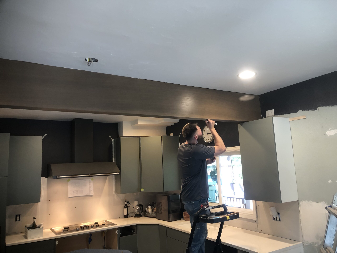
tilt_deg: +8.4
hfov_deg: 63.4
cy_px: 126
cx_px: 168
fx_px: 273
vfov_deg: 49.7
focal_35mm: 28
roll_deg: +3.9
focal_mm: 4
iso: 40
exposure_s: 1/15
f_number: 1.8
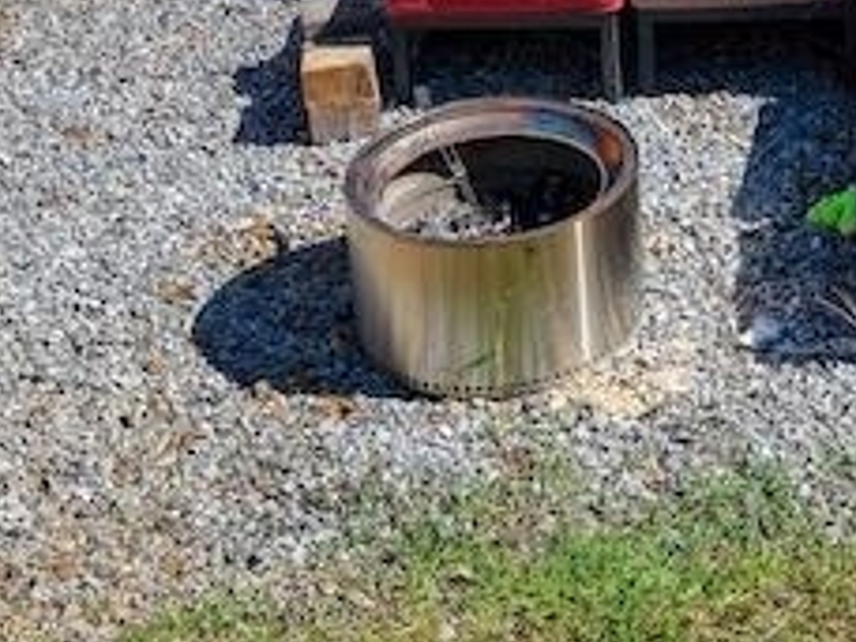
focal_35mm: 108
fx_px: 2671
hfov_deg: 17.5
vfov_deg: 13.0
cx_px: 991
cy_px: -289
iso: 140
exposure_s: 1/320
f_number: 1.8
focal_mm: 8.67
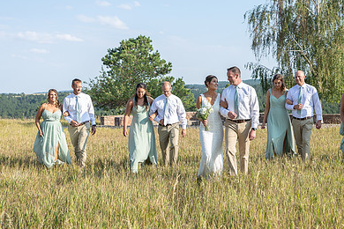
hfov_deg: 37.9
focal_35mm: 52
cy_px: 96
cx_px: 221
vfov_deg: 26.0
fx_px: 497
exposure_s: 1/500
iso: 80
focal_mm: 35
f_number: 3.5
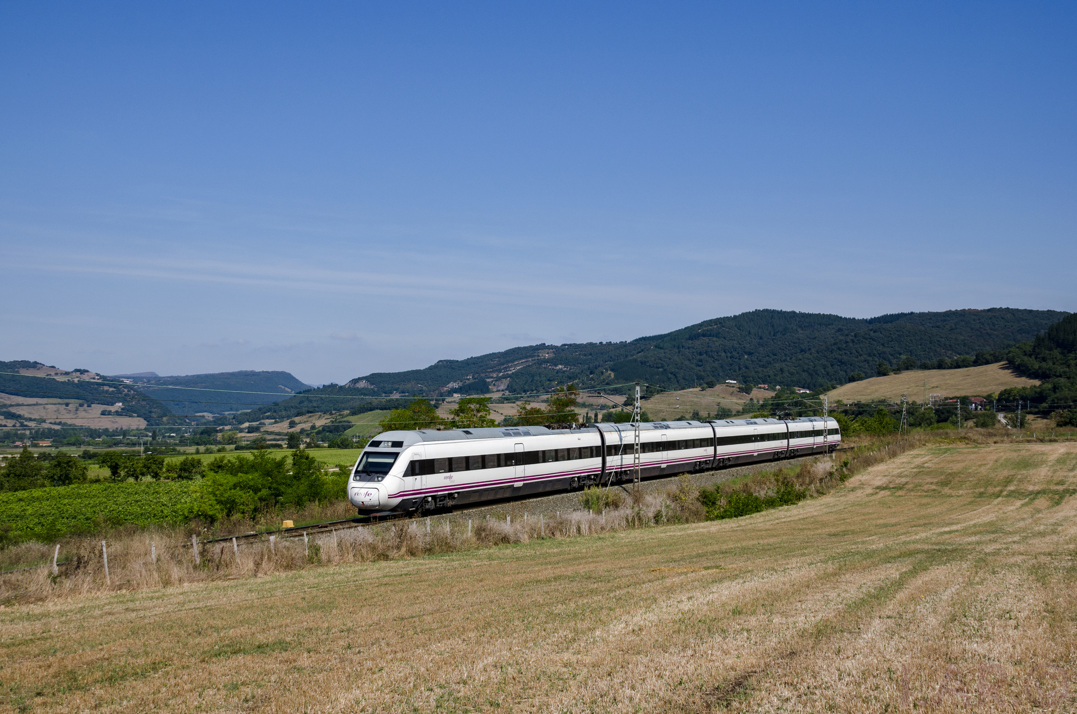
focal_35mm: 45
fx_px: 1344
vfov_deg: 29.7
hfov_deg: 43.7
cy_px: 357
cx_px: 538
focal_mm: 30
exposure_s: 1/640
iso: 160
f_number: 8
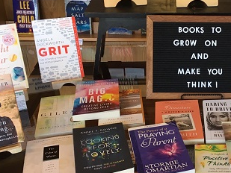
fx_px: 401
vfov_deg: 24.4
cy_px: 72
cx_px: 195
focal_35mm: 60
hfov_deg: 31.1
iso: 32
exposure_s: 1/30
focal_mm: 4.15
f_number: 2.2
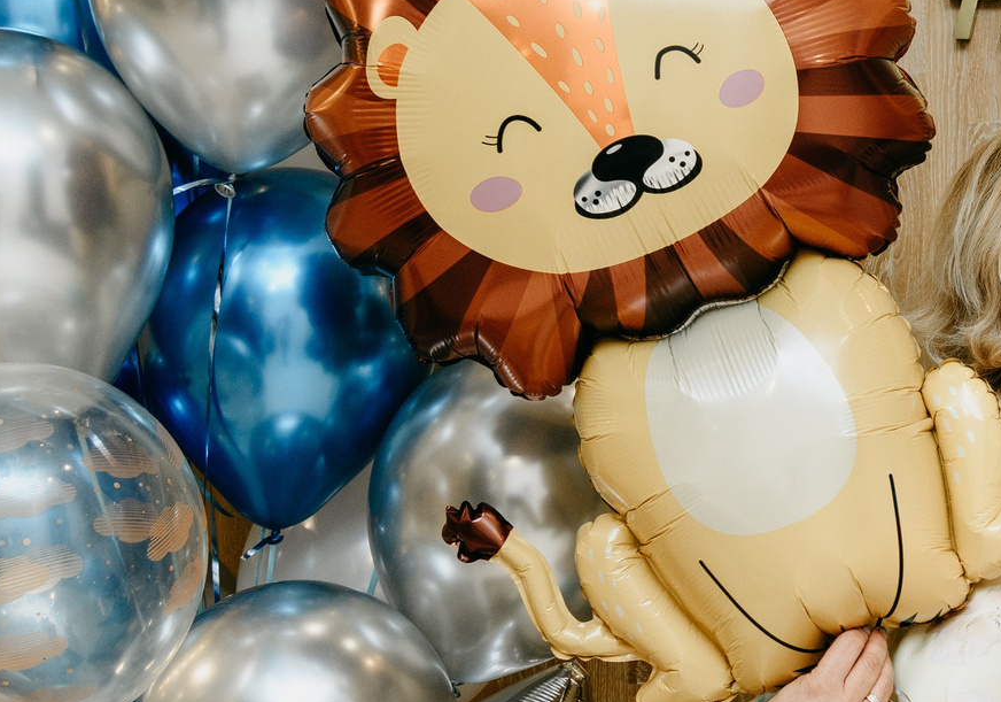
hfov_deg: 17.8
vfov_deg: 13.3
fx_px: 2994
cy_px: 266
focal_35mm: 106
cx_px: 1292
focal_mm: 34
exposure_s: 1/160
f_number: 4.5
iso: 200
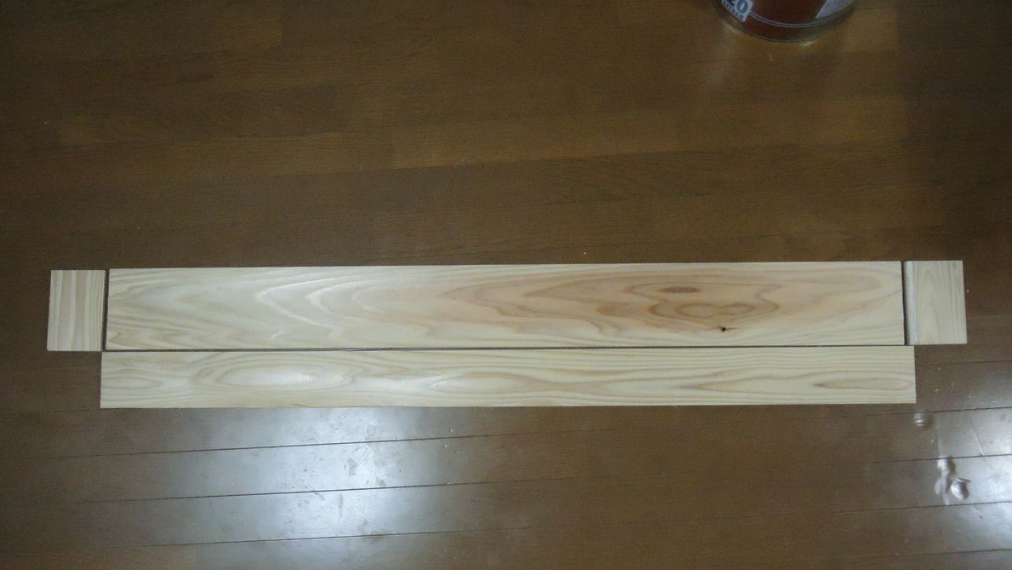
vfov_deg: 35.5
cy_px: 348
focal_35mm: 33
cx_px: 506
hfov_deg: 59.5
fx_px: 886
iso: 3200
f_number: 2
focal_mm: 6.5
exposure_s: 1/320
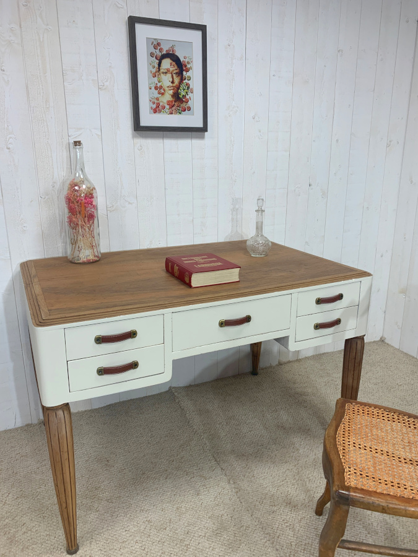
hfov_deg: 53.1
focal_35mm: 26
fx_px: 419
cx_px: 209
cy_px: 278
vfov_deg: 67.3
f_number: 1.8
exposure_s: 1/100
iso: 64
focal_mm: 4.25
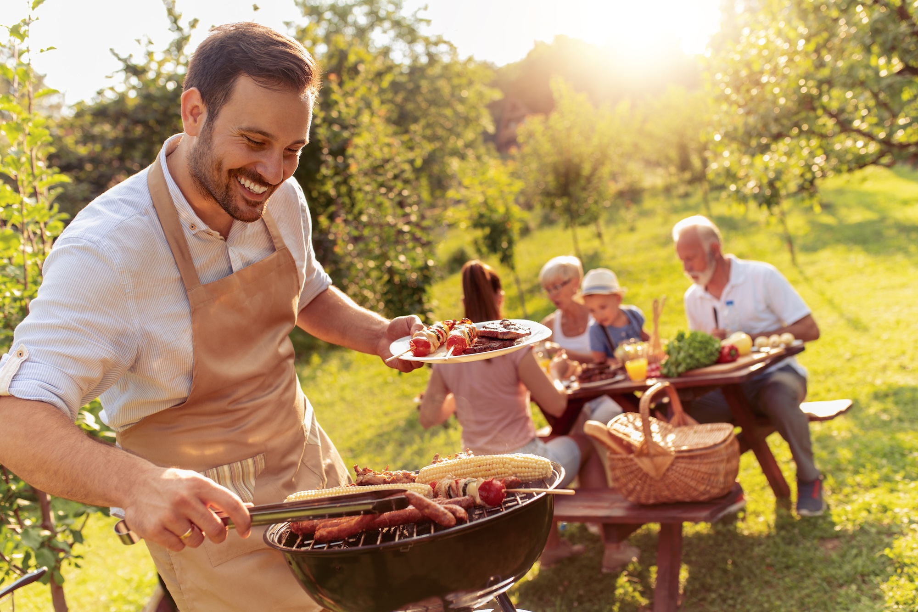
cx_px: 459
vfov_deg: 37.8
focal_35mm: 35
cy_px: 306
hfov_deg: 54.4
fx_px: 892
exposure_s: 1/160
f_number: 3.5
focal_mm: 35
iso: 64
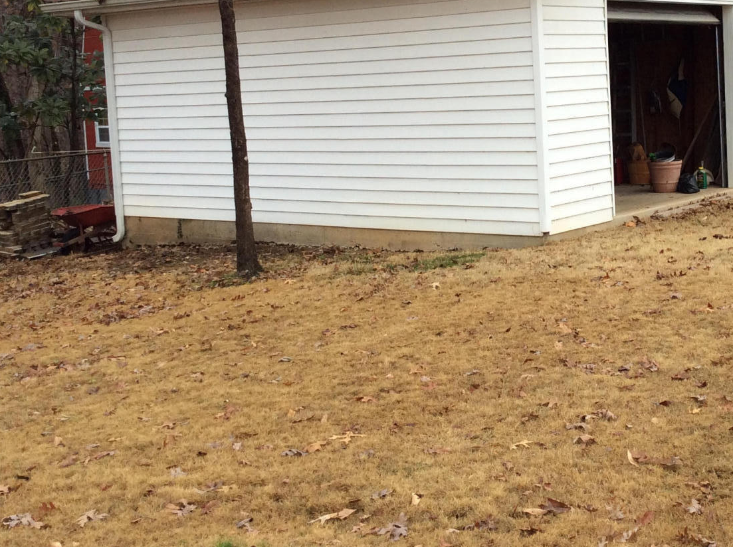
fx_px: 1226
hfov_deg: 32.6
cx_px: 554
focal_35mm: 58
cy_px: 169
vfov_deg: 25.0
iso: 32
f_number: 2.4
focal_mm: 3.3
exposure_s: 1/209
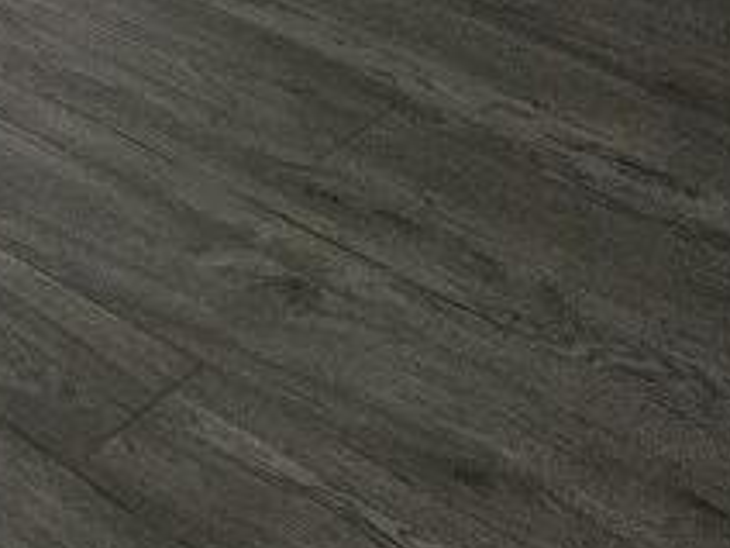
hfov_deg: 14.2
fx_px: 2341
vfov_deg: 11.7
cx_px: -820
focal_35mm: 111
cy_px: -617
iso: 80
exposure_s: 1/50
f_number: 1.8
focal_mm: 5.4
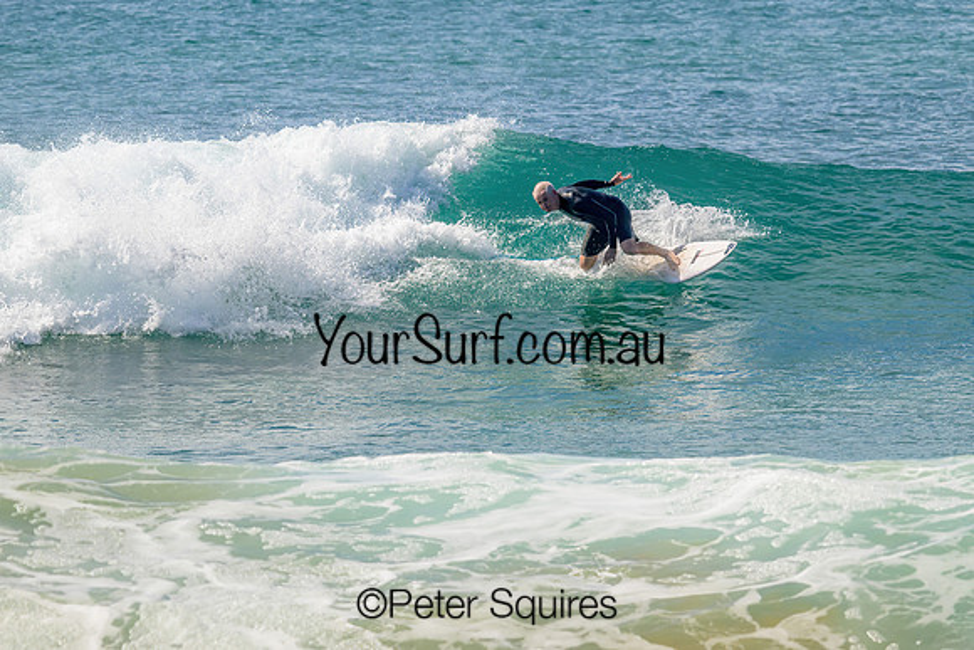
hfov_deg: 3.8
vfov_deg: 2.6
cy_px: 209
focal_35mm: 536
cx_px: 606
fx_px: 14493
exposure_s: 1/2000
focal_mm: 390
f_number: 10
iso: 500
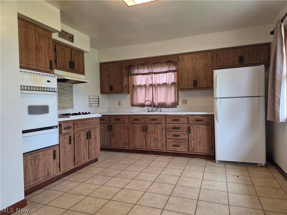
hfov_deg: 73.9
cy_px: 108
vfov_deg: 58.9
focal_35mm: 23
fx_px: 191
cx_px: 144
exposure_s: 1/120
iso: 320
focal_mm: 5.4
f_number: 1.8
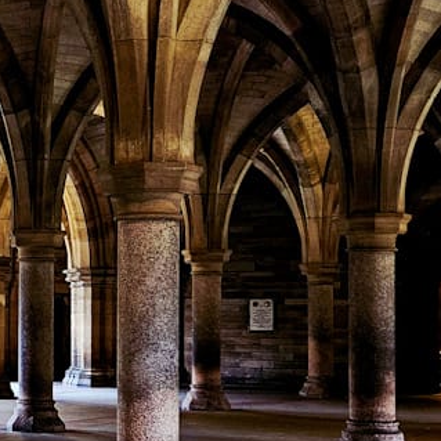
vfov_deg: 20.5
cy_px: 310
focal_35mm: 84
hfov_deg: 18.7
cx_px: -180
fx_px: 1211
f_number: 1.8
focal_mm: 5.4
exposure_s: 1/33.4
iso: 640
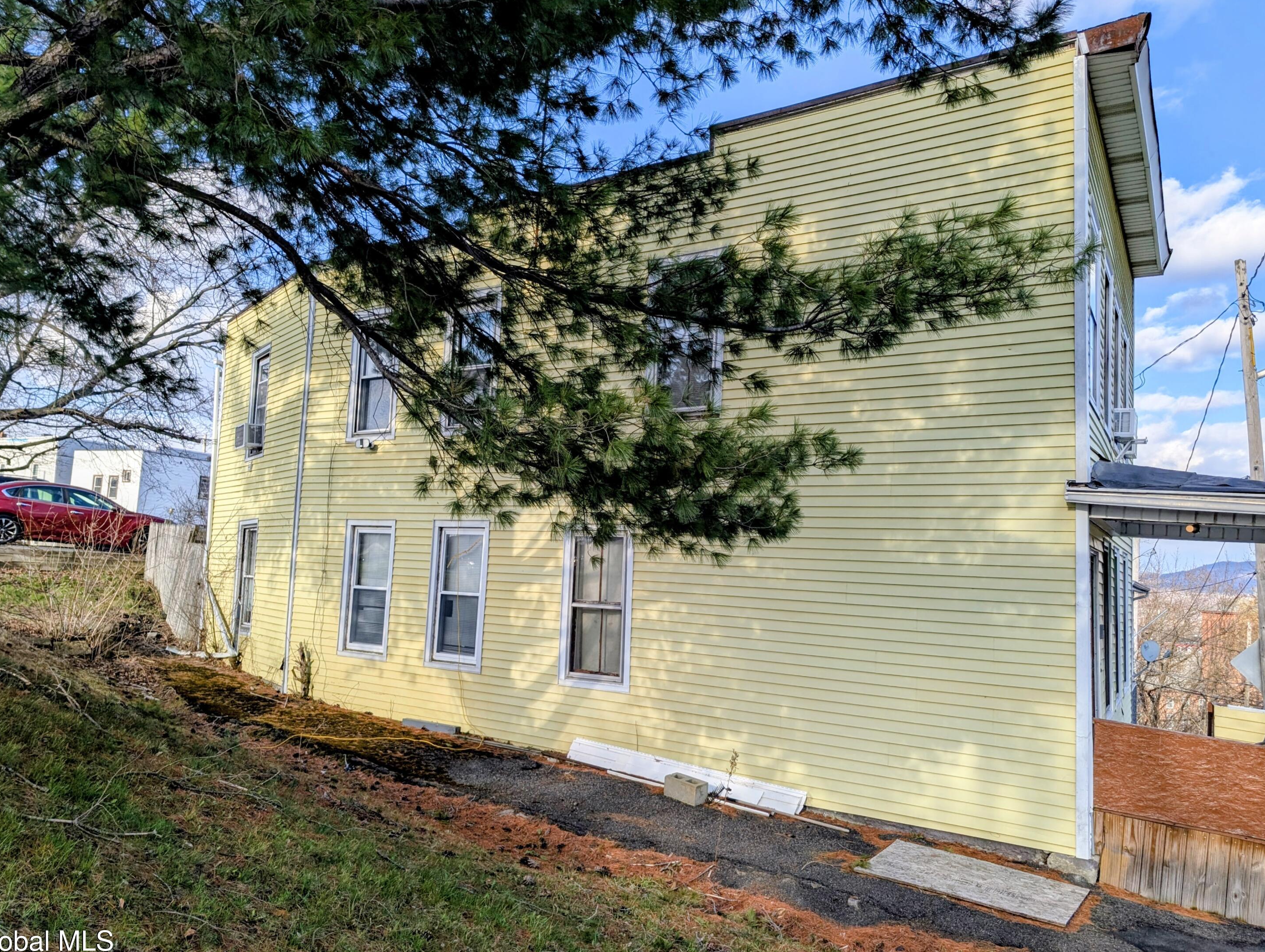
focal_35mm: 25
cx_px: 626
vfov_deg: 55.0
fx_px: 915
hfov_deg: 69.3
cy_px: 490
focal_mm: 6.9
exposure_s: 1/659
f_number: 1.68
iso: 20
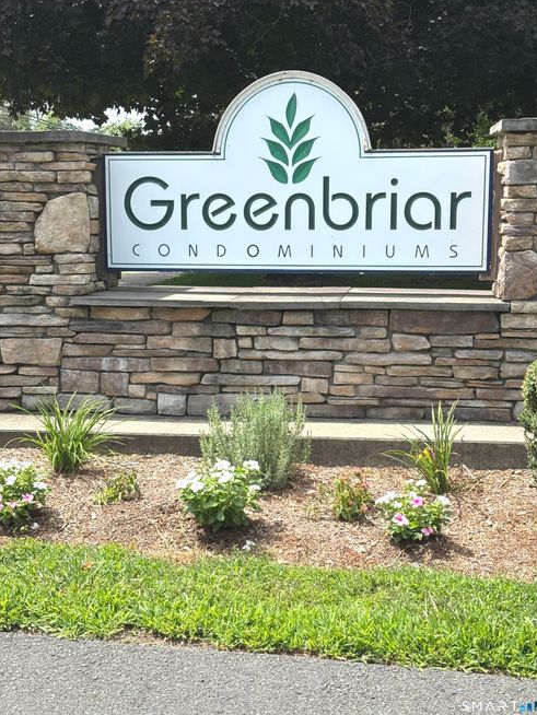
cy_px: 354
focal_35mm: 53
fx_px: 1096
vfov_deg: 36.2
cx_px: 272
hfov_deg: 27.5
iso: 32
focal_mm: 5.96
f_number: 1.6
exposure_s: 1/1233
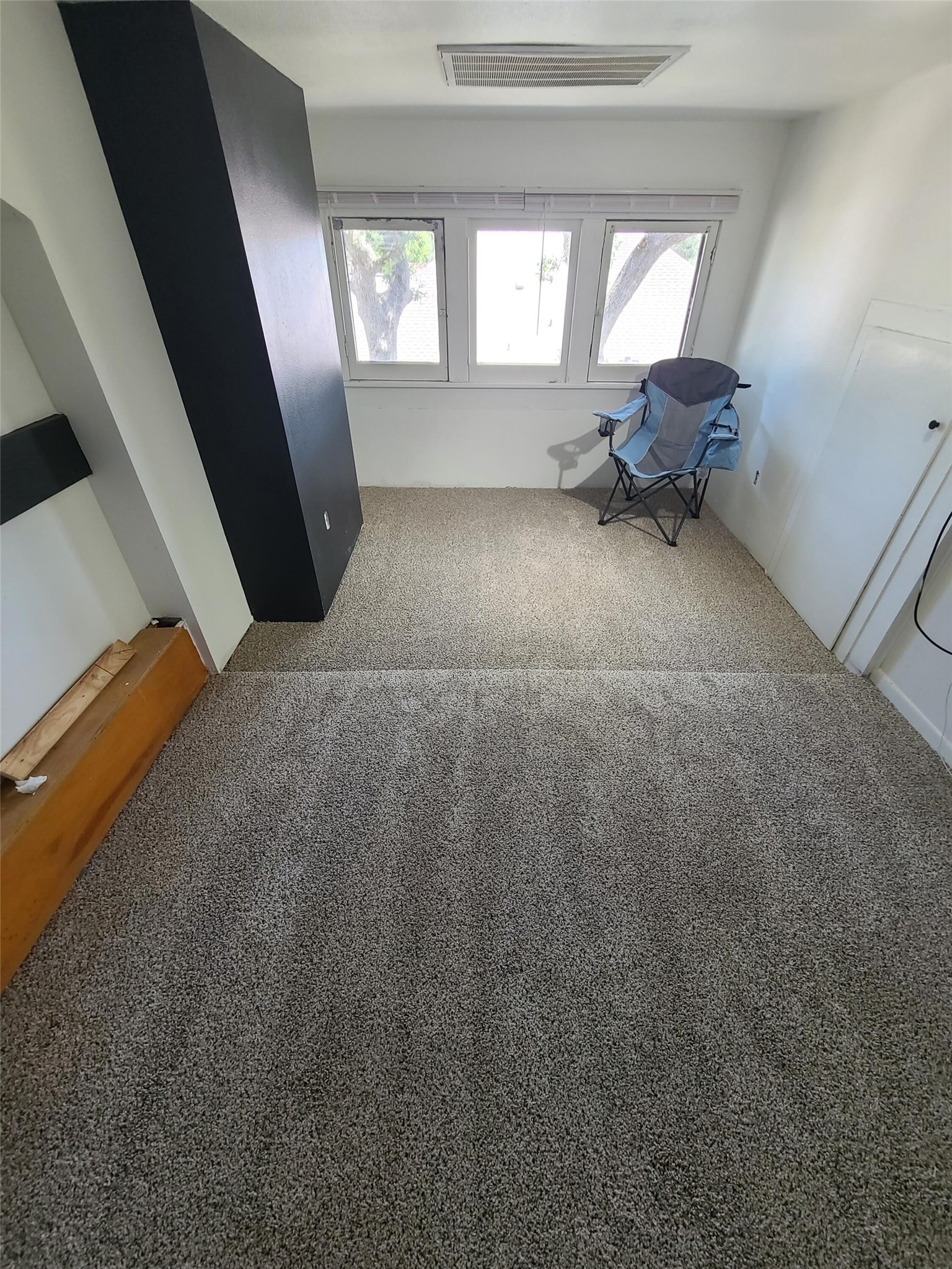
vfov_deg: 106.2
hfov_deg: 89.9
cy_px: 634
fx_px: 477
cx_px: 476
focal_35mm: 13
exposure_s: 1/60
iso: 250
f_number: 2.2
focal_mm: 2.2
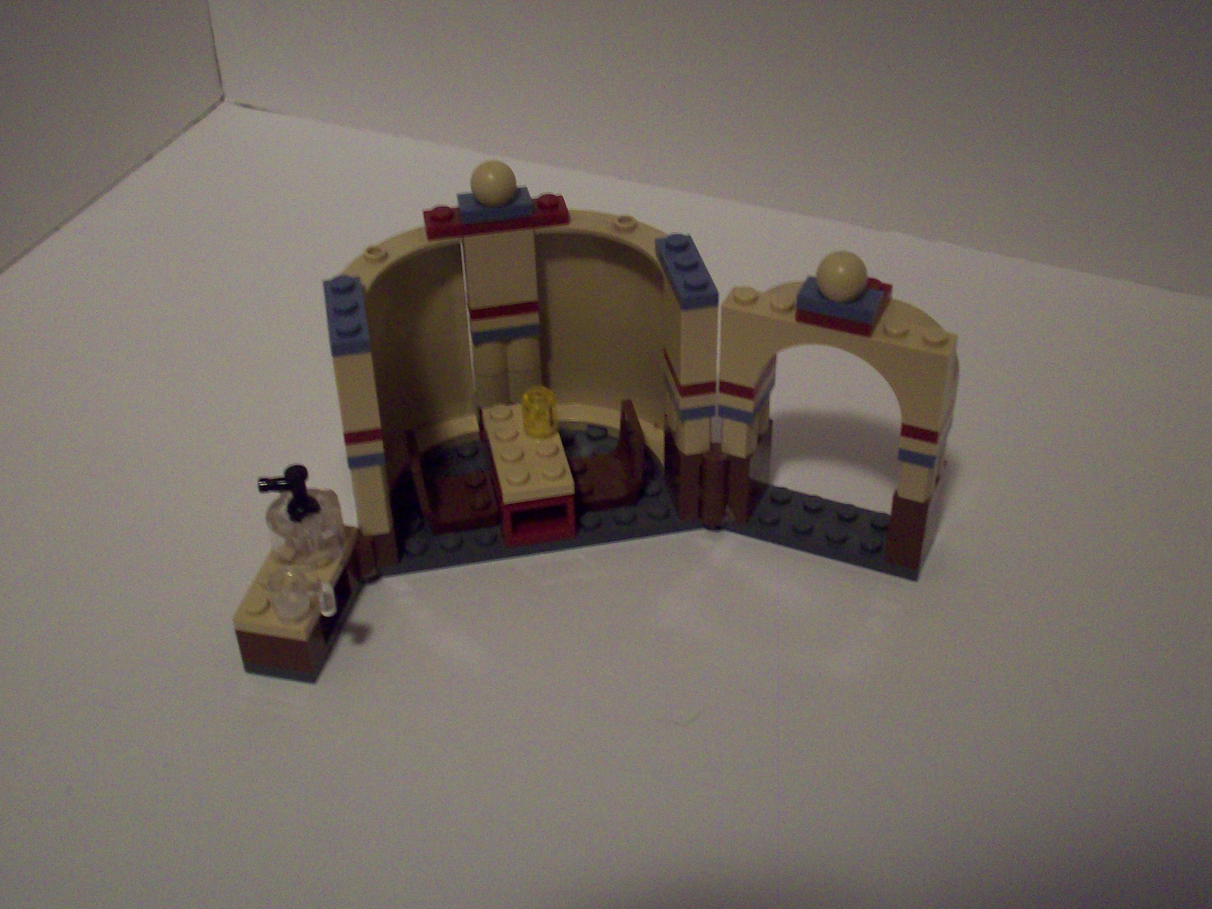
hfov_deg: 40.4
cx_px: 600
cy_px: 459
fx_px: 1646
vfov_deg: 30.9
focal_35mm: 47
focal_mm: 7.6
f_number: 3.1
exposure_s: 1/8
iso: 200
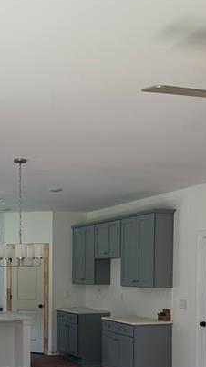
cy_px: 293
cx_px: 57
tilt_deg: -1.4
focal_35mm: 50
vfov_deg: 39.7
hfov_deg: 23.7
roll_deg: -1.0
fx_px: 486
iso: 80
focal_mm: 6.86
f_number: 1.78
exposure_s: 1/208
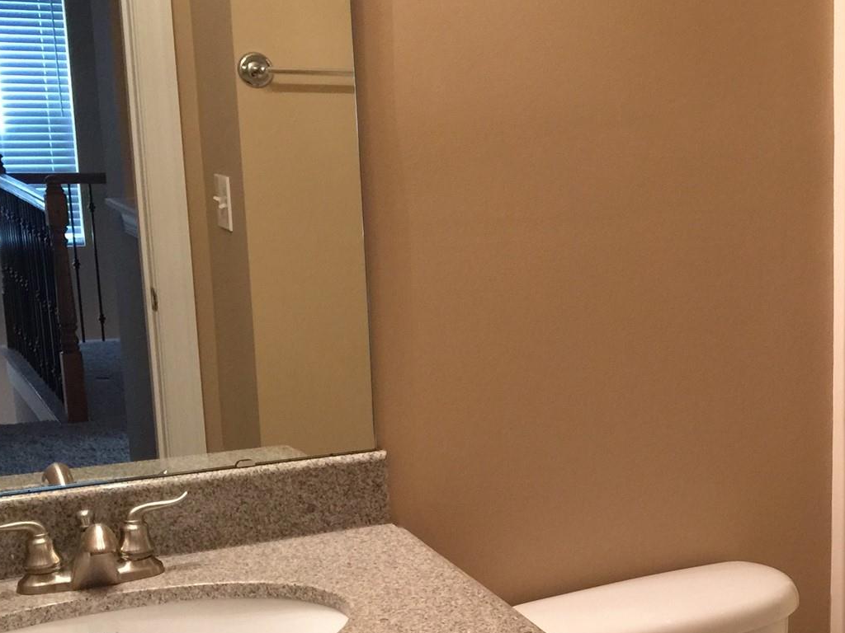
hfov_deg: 31.1
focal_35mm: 58
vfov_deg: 25.1
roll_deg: -1.7
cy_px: 421
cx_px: 820
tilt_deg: -11.6
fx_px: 1416
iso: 80
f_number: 2.2
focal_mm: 4.15
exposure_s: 1/15
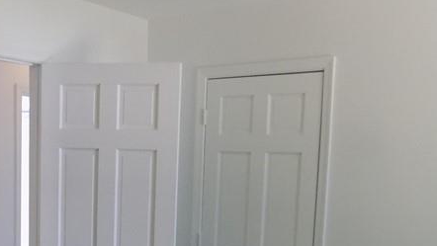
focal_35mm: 58
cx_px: 162
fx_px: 672
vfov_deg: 19.7
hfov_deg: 35.8
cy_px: 283
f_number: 3.1
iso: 220
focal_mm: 4
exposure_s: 1/30
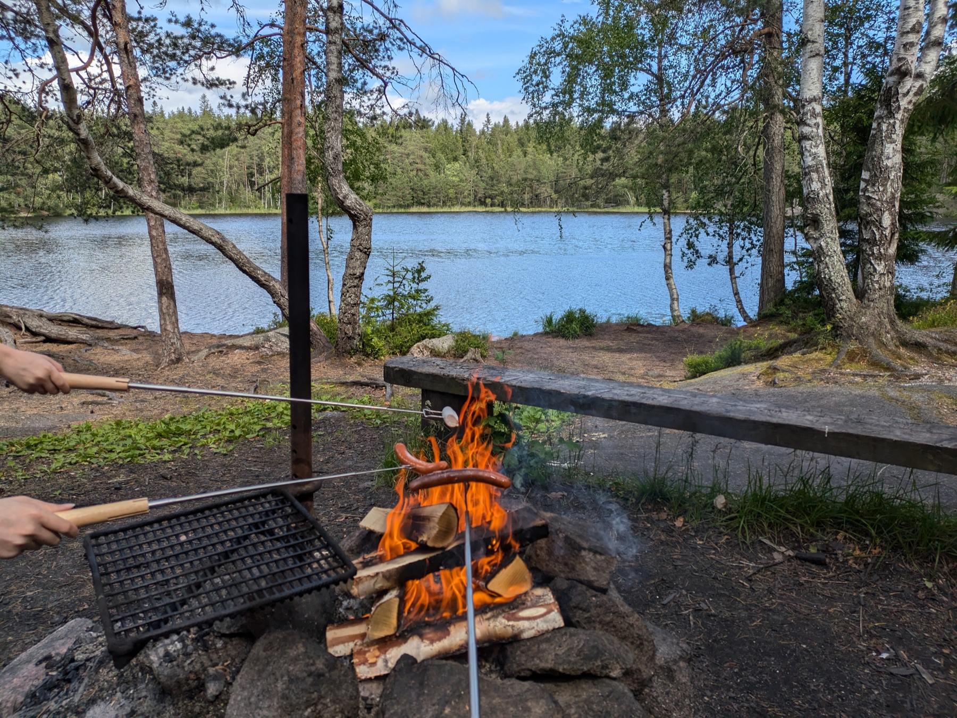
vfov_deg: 54.9
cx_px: 478
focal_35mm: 25
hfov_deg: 69.4
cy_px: 359
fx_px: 691
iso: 45
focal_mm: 5.43
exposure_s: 1/1821
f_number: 1.89
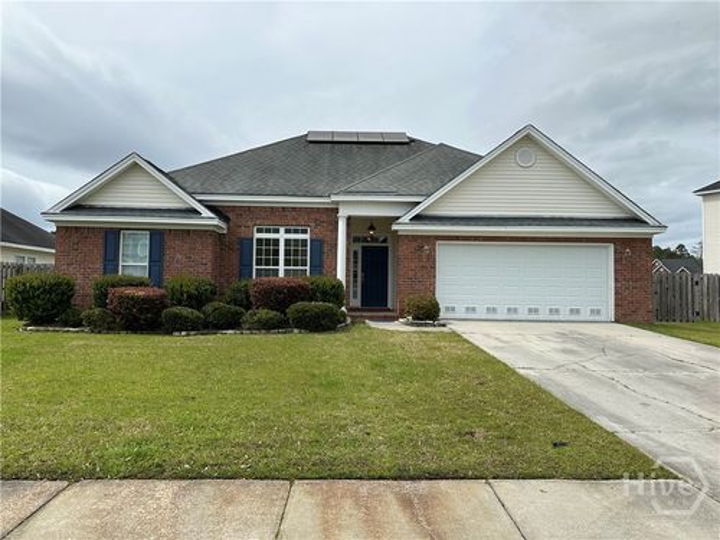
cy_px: 270
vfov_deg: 56.8
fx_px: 499
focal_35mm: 24
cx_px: 360
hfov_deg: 71.6
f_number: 1.78
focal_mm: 6.86
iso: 80
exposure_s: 1/6623
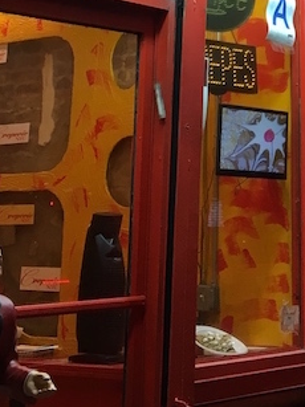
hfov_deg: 14.3
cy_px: -205
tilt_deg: +21.3
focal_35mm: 102
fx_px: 1199
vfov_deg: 17.3
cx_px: 289
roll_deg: +1.1
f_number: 2.2
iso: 50
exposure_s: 1/30
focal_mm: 4.15
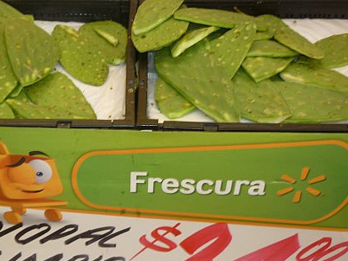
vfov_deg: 28.6
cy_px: 149
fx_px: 513
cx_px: 112
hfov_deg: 37.0
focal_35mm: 51
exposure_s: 1/30
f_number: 2.8
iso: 100
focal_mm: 5.5
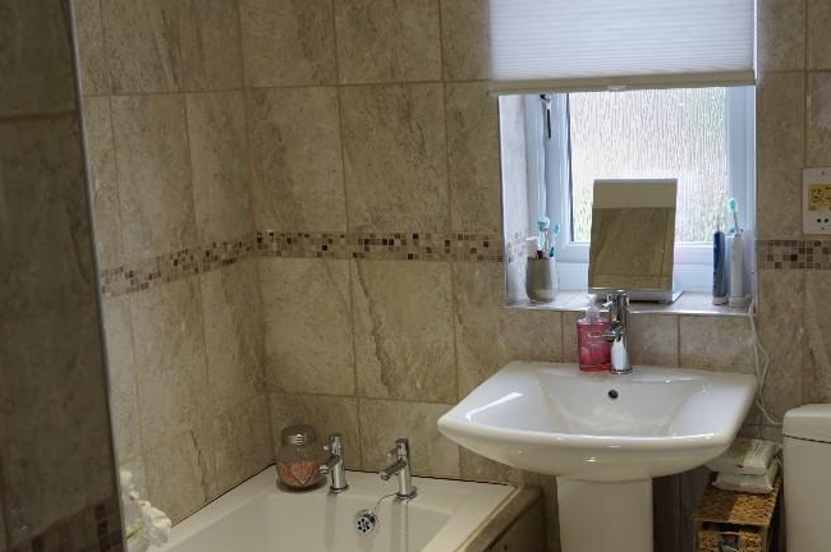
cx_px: 478
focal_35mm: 52
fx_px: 1199
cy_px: 309
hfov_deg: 38.1
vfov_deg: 25.9
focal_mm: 22
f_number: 4
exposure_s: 1/60
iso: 160
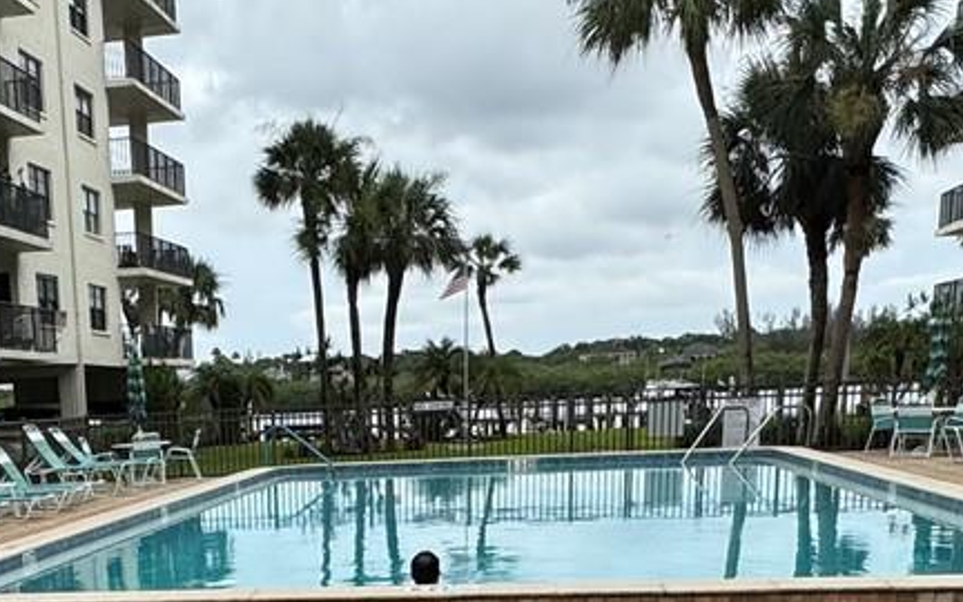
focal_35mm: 55
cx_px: 218
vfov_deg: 21.2
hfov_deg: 35.9
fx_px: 1443
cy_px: 803
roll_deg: +2.4
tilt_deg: -16.0
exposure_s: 1/779
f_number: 2.2
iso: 40
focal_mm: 2.22
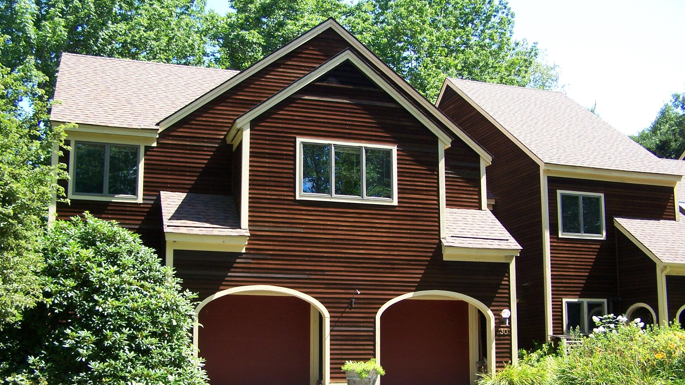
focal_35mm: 42
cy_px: 252
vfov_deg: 28.2
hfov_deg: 48.4
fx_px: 763
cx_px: 341
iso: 80
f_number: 2.8
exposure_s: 1/320
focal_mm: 6.3
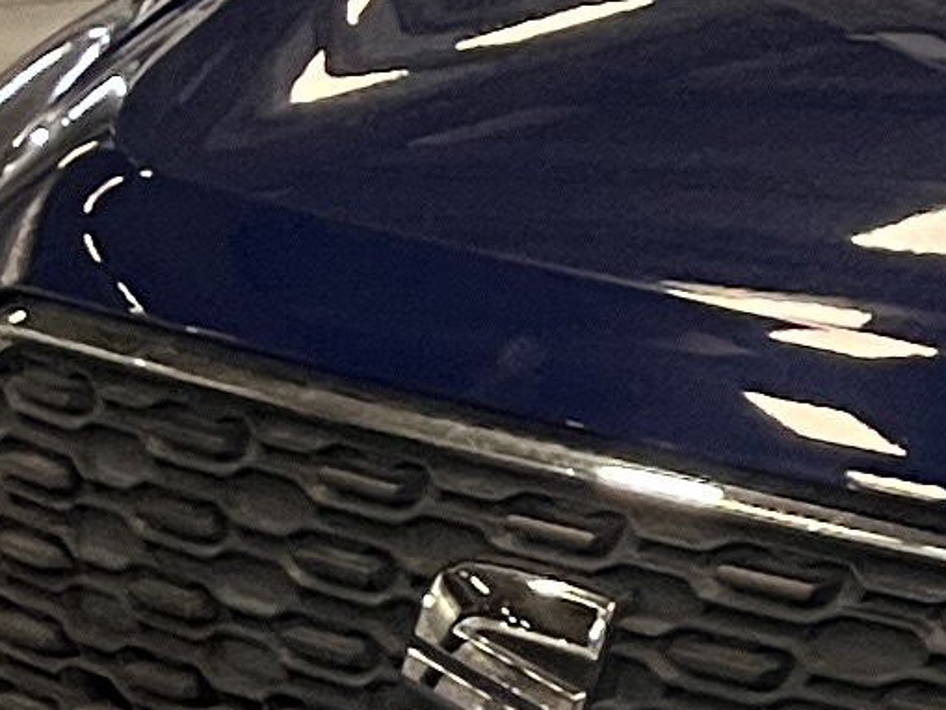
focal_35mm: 206
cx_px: 2353
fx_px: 5631
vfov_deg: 7.2
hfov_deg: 8.6
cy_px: 810
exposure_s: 1/60
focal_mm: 5.1
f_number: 1.6
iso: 200
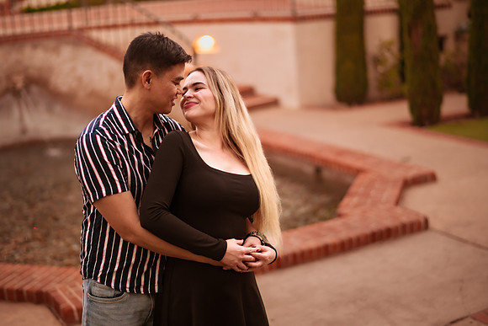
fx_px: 786
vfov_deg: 23.4
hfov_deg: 34.5
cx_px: 244
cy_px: 163
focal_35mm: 58
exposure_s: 1/500
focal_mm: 58
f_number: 1.4
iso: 1250
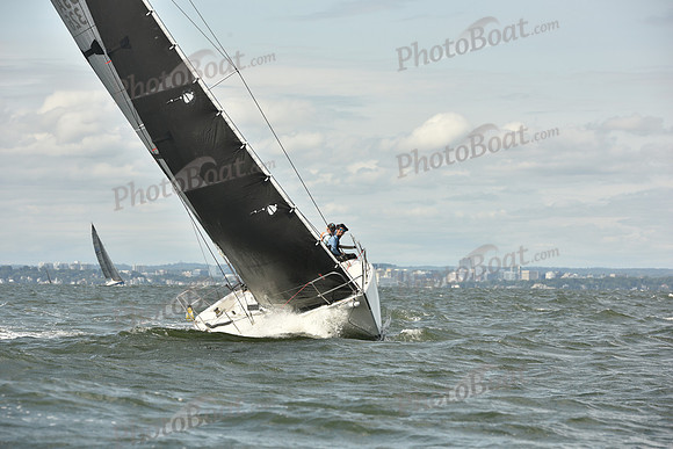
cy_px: 224
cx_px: 336
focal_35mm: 165
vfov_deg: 8.3
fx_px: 3085
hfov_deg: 12.4
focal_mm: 165
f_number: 9
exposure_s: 1/800
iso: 250
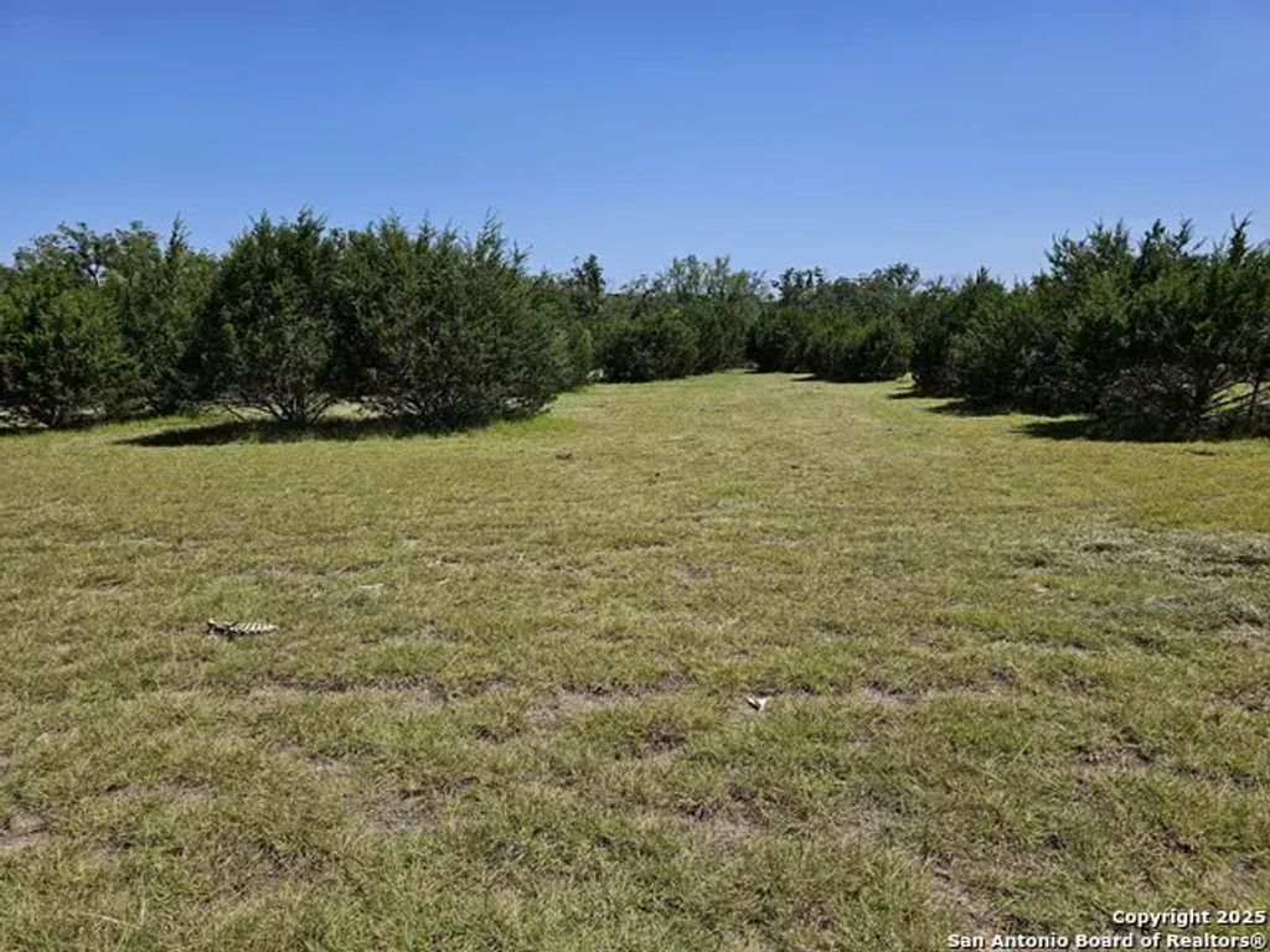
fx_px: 844
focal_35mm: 23
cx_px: 635
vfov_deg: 58.9
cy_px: 476
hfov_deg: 73.9
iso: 10
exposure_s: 1/1192
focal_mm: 6.3
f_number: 1.7
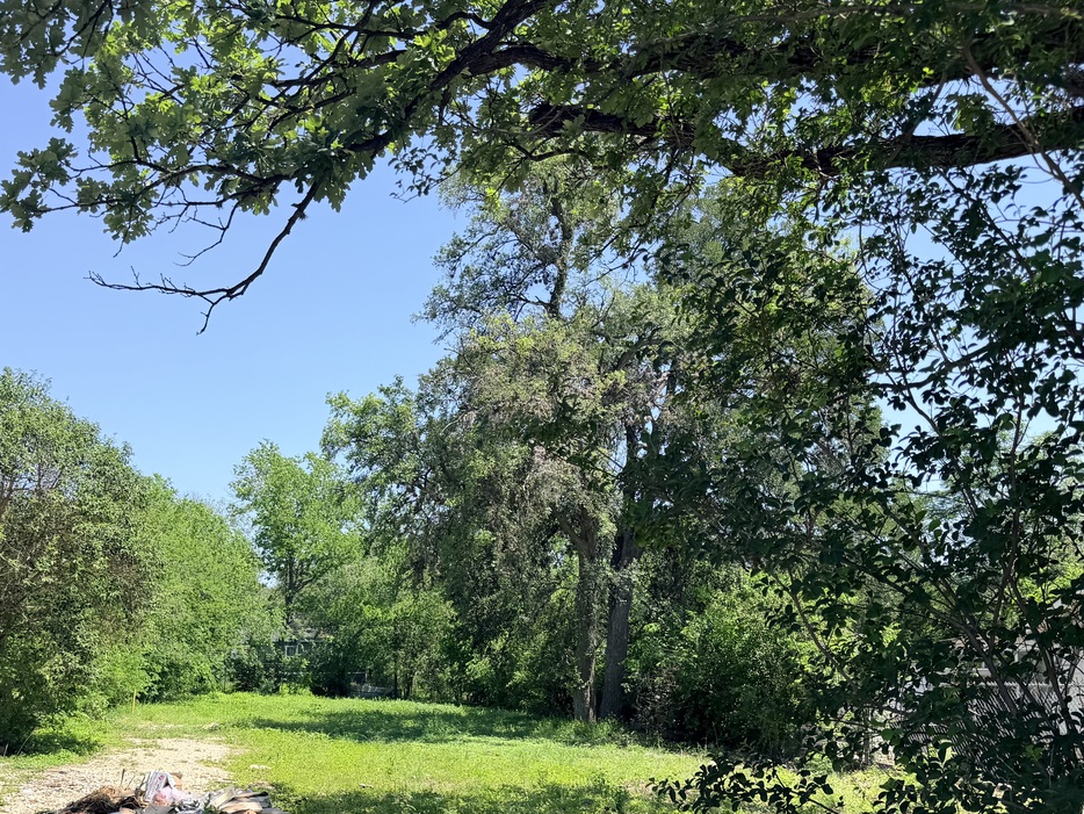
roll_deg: +0.4
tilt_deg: -1.1
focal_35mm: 37
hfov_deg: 49.7
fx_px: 1159
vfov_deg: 37.8
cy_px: 602
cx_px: 413
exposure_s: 1/2053
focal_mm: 6.76
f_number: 1.78
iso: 80
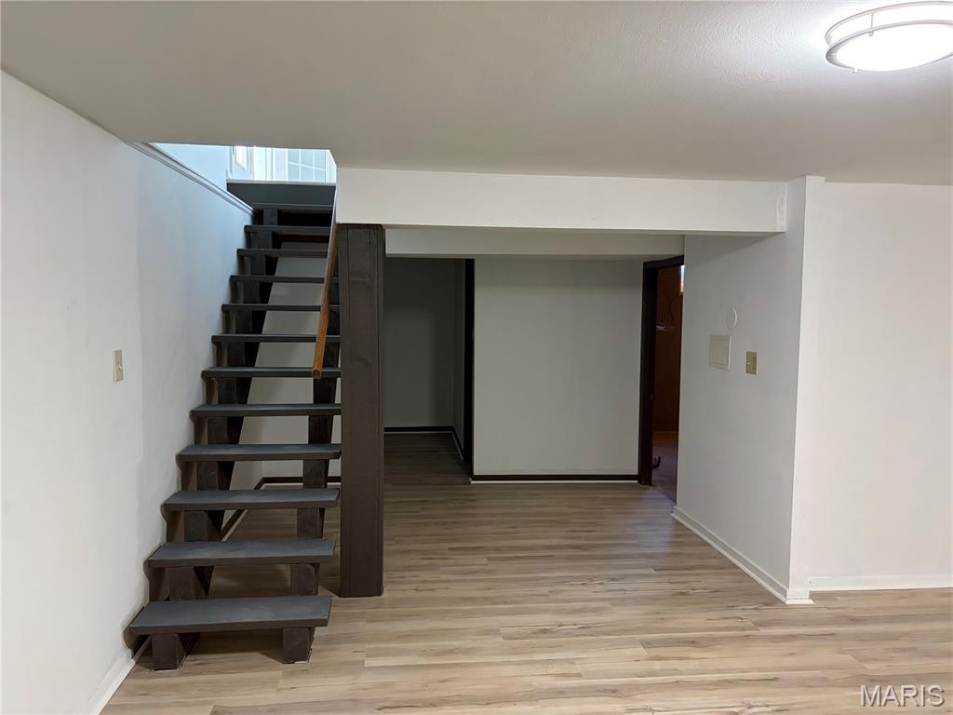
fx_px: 716
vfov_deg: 53.1
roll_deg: -0.6
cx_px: 476
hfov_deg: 67.3
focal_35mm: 26
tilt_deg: -4.2
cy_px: 358
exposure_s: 1/60
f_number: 1.6
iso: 400
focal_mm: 5.96
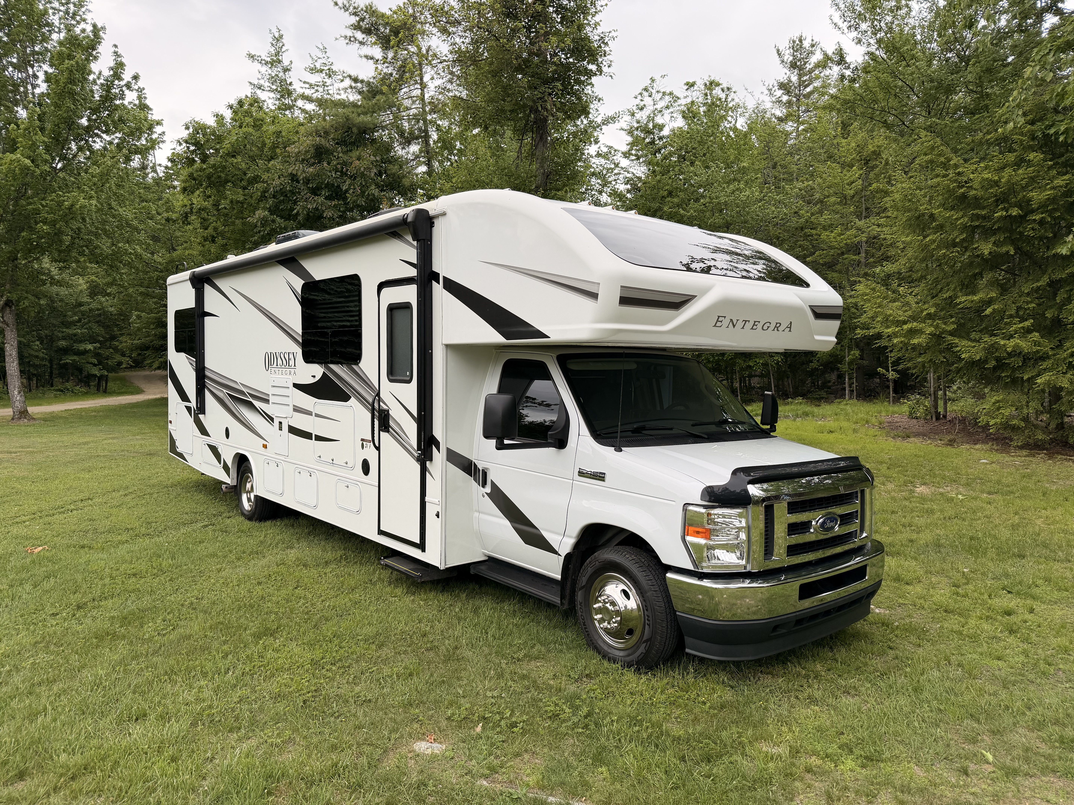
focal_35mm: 24
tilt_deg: -2.3
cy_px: 402
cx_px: 537
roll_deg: +0.2
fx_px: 745
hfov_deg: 71.6
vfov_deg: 56.8
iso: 100
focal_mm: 6.76
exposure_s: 1/2370
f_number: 1.78
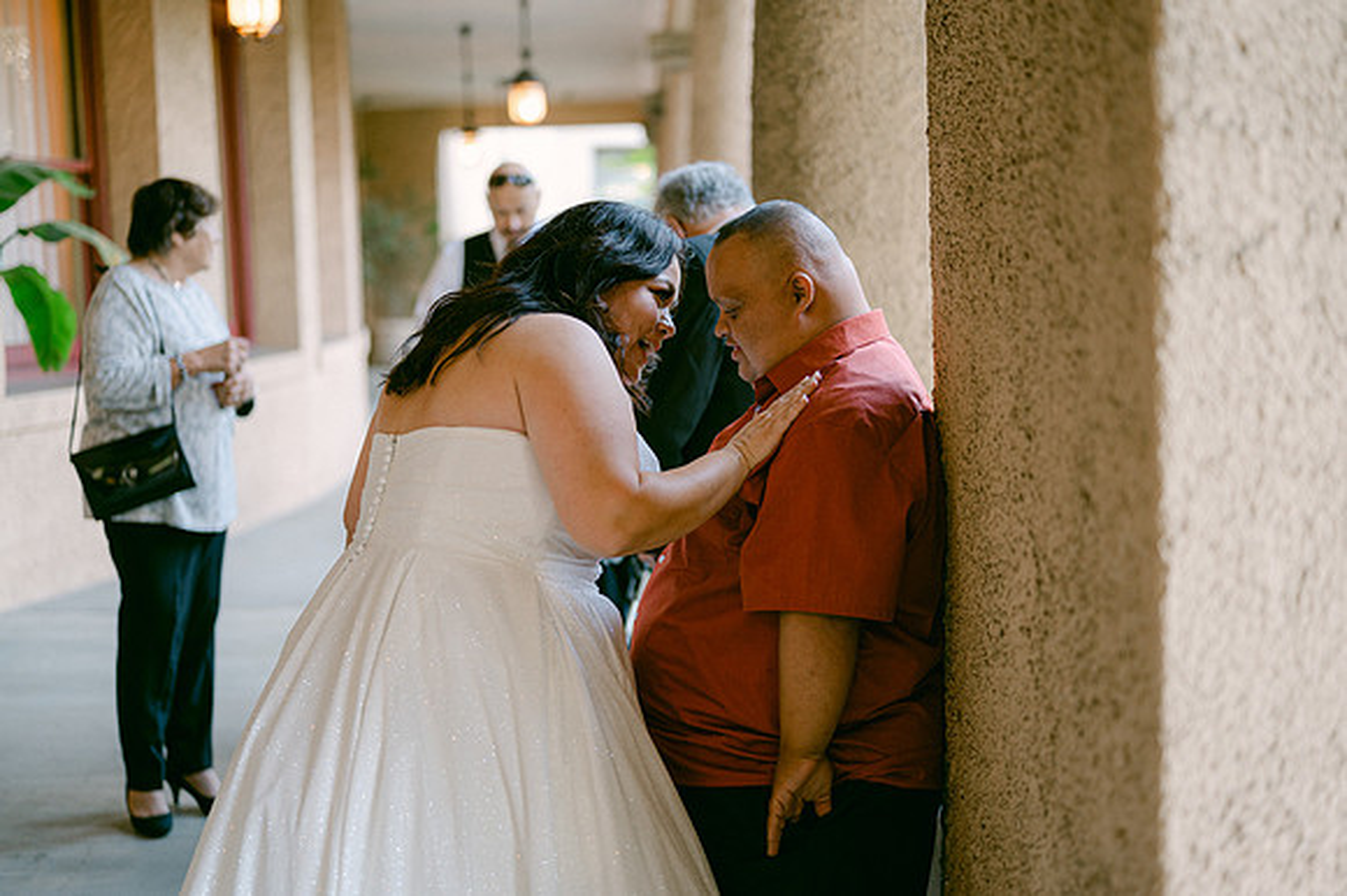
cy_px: 448
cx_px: 674
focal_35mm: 50
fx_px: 1870
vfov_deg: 27.0
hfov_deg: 39.6
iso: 450
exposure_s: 1/125
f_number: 1.8
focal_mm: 50
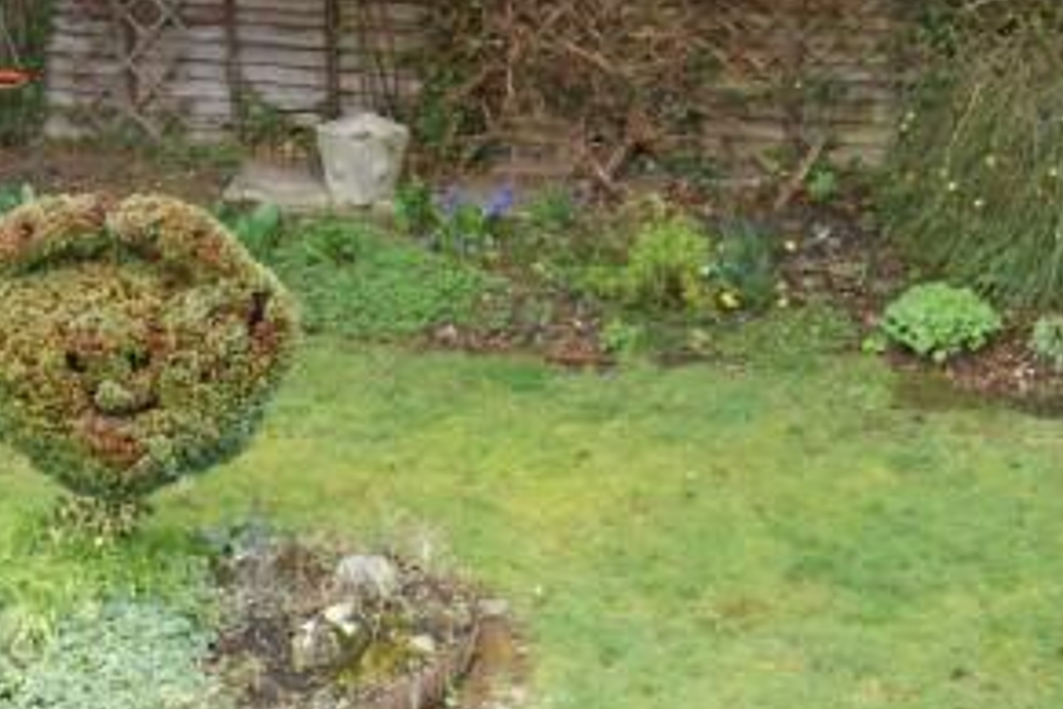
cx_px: 102
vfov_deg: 14.3
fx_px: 2805
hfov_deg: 21.0
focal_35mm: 95
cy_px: 576
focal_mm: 18
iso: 400
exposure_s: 1/80
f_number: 9
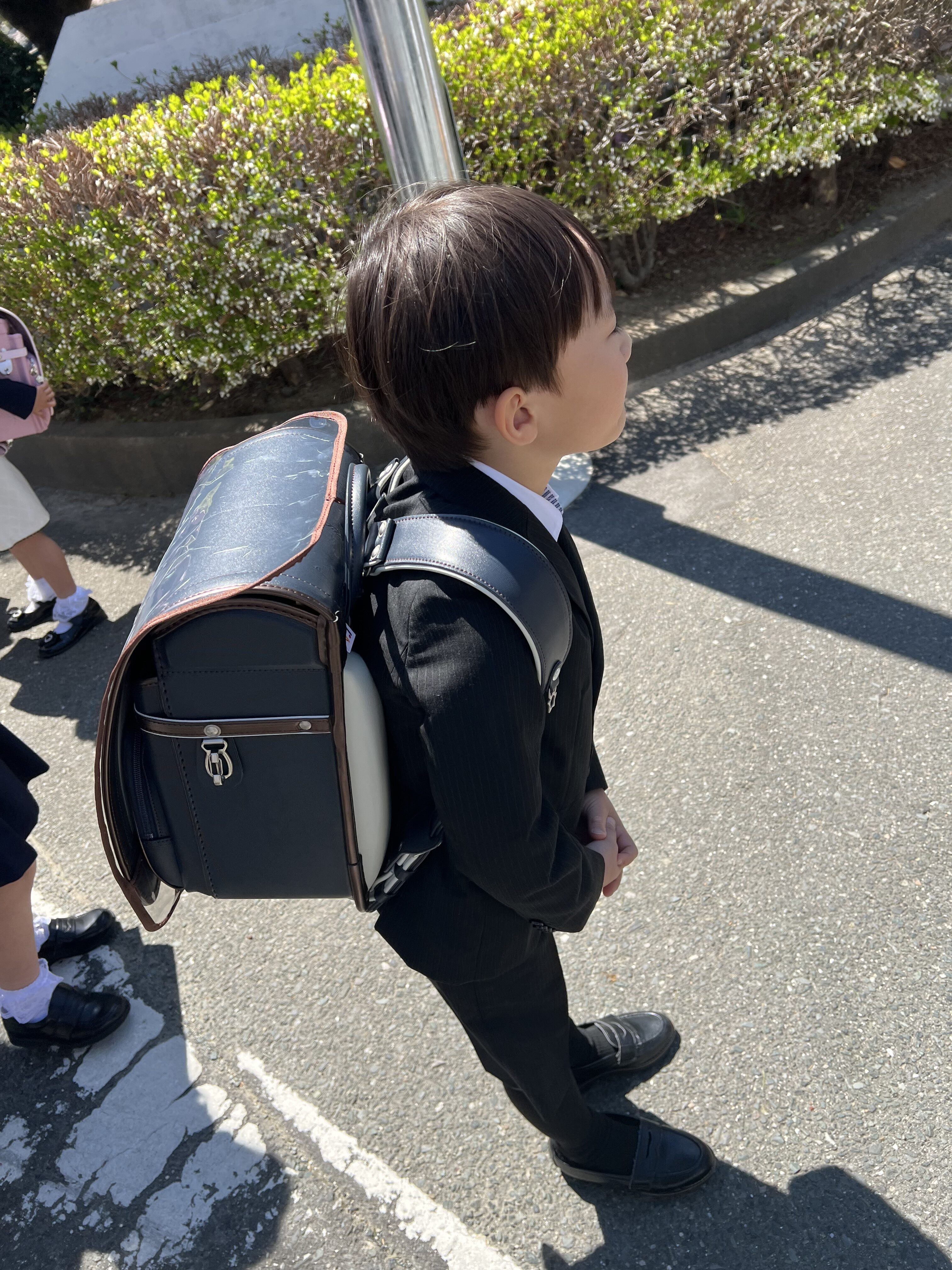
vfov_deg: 67.3
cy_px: 635
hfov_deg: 53.1
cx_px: 476
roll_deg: +17.8
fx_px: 953
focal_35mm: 26
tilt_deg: -34.8
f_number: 1.5
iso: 50
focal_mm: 5.7
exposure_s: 1/1751
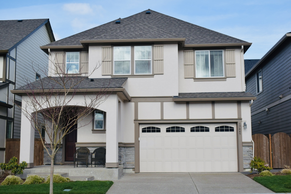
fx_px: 388
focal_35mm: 48
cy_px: 97
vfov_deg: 28.1
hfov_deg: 41.1
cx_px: 146
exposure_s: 1/500
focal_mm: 32
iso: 250
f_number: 9
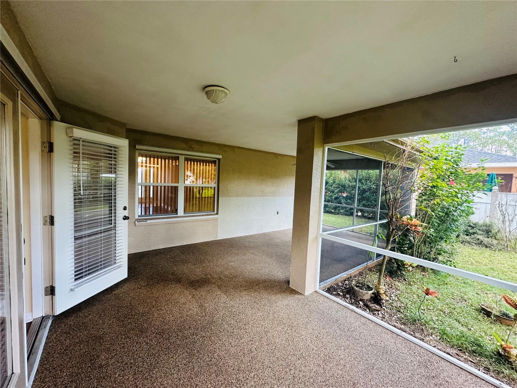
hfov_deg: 102.1
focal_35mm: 14
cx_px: 258
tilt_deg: -3.7
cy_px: 194
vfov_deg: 85.7
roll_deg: -2.4
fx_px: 209
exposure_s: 1/99
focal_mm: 2.22
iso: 200
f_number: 2.2
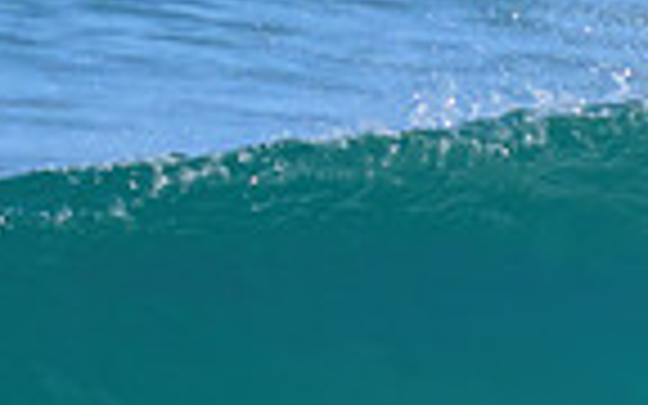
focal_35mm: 4452
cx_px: 705
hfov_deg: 0.5
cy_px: 610
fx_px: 78623
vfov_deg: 0.3
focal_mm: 800
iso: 900
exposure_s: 1/1250
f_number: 11
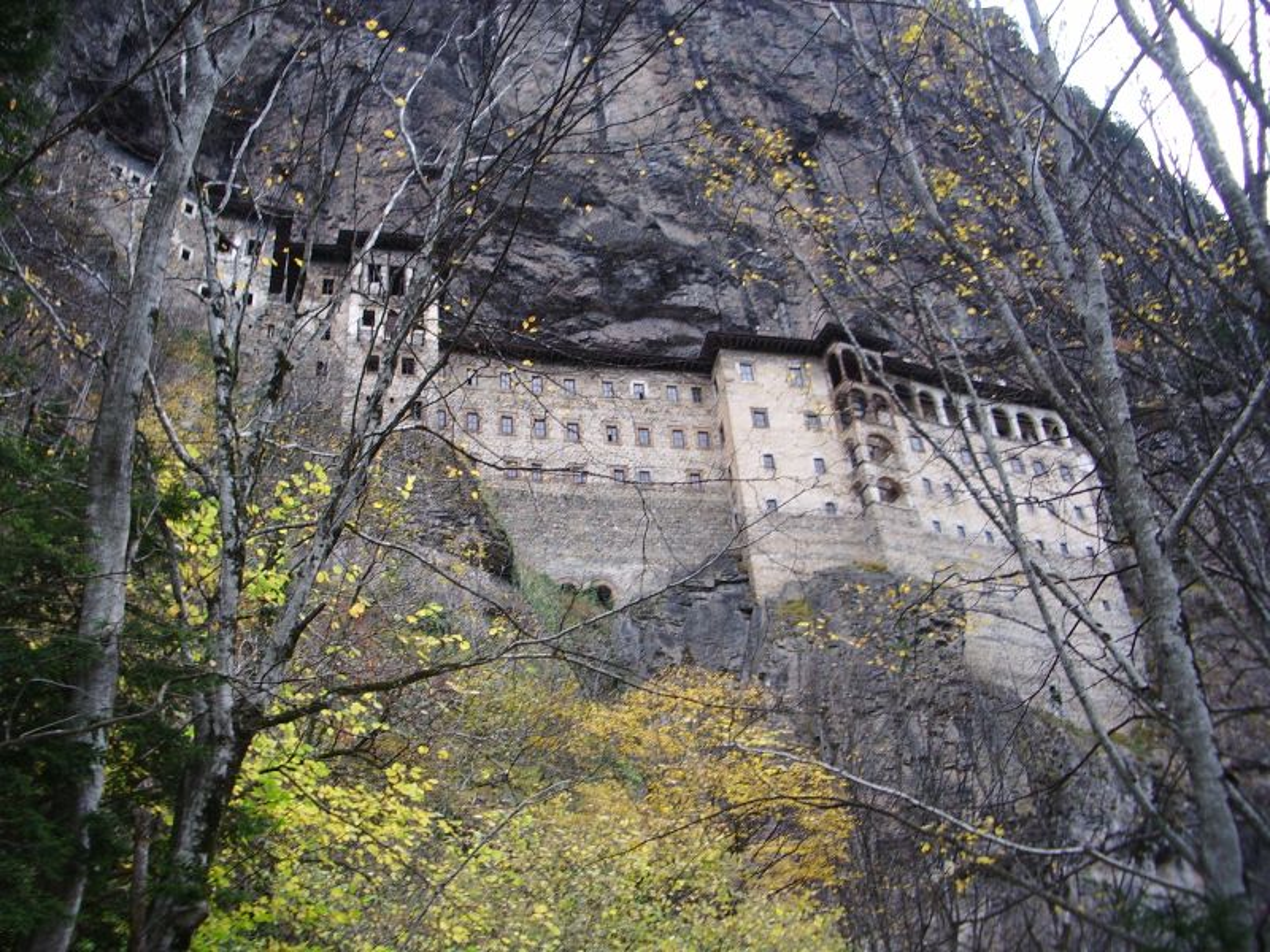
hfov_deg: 52.6
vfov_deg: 40.7
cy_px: 476
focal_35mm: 35
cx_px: 635
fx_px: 1284
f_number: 2.6
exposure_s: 1/15
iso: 100
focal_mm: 5.8
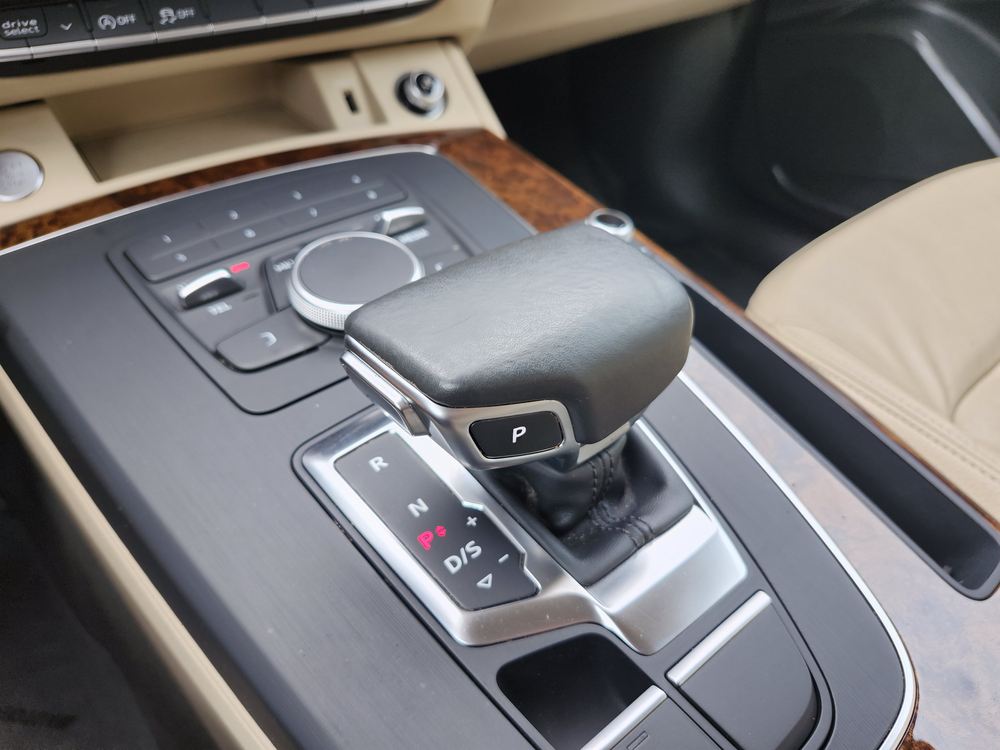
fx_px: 664
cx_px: 500
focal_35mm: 23
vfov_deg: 58.9
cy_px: 375
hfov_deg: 73.9
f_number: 1.8
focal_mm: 5.54
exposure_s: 1/180
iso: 50
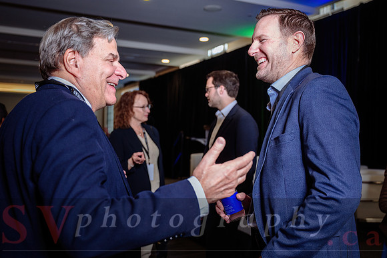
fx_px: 402
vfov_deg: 35.6
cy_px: 124
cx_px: 201
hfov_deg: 51.4
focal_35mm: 37
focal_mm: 36
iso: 500
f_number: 3.5
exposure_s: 1/125
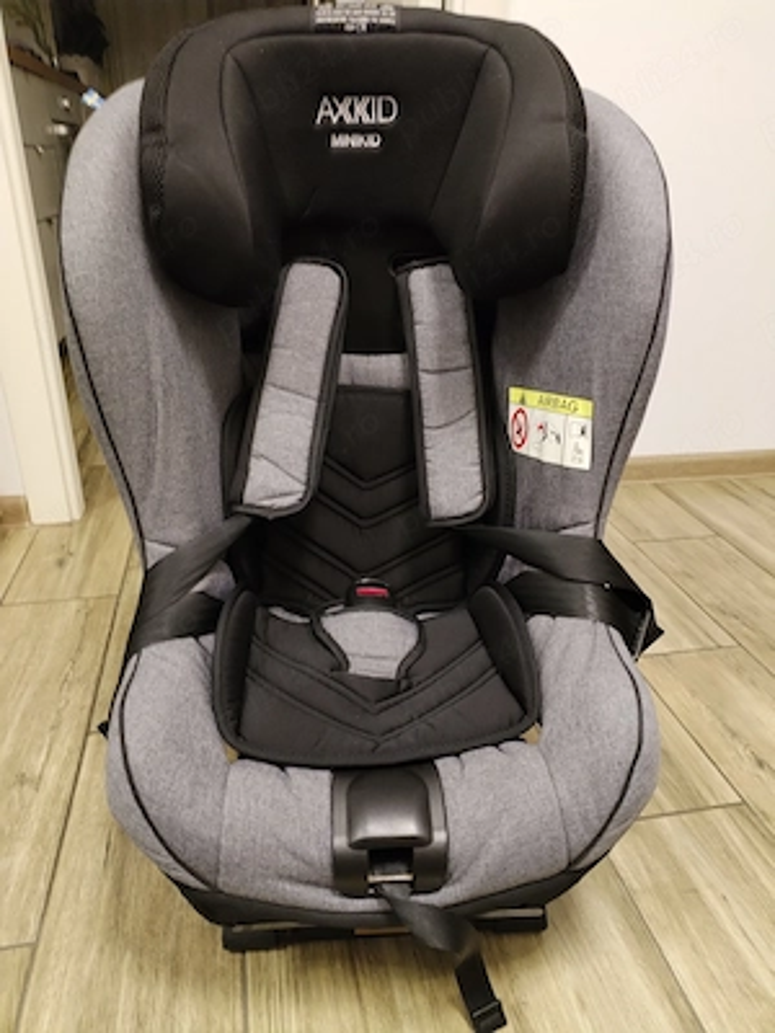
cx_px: 388
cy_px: 516
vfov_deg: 67.3
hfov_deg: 53.1
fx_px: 776
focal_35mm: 26
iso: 1058
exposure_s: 1/25
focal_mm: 4.75
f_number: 1.8
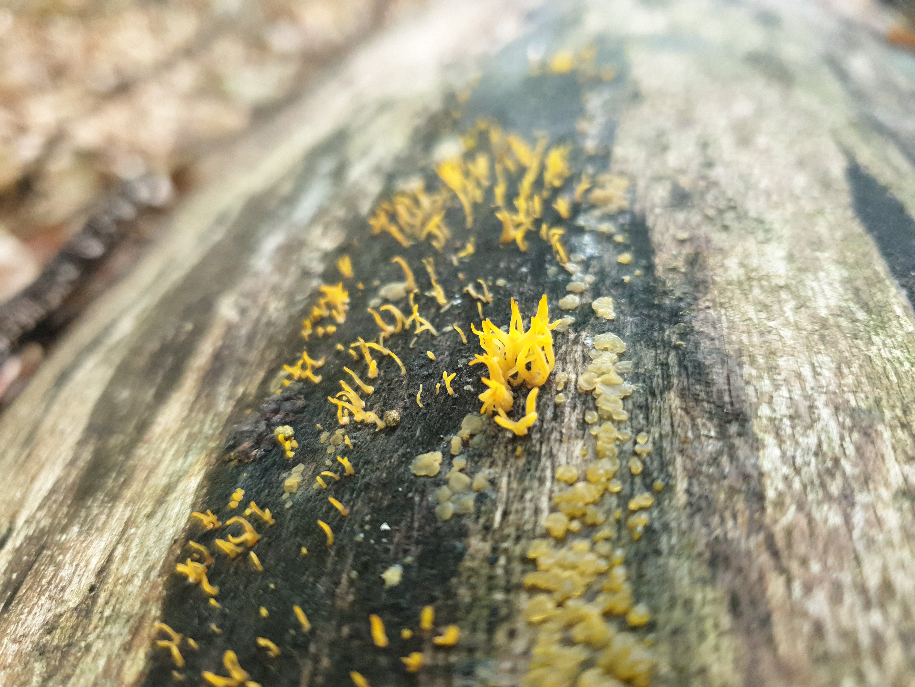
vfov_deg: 53.1
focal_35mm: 26
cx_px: 458
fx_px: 687
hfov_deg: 67.3
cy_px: 344
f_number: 1.5
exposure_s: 1/50
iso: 320
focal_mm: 4.3
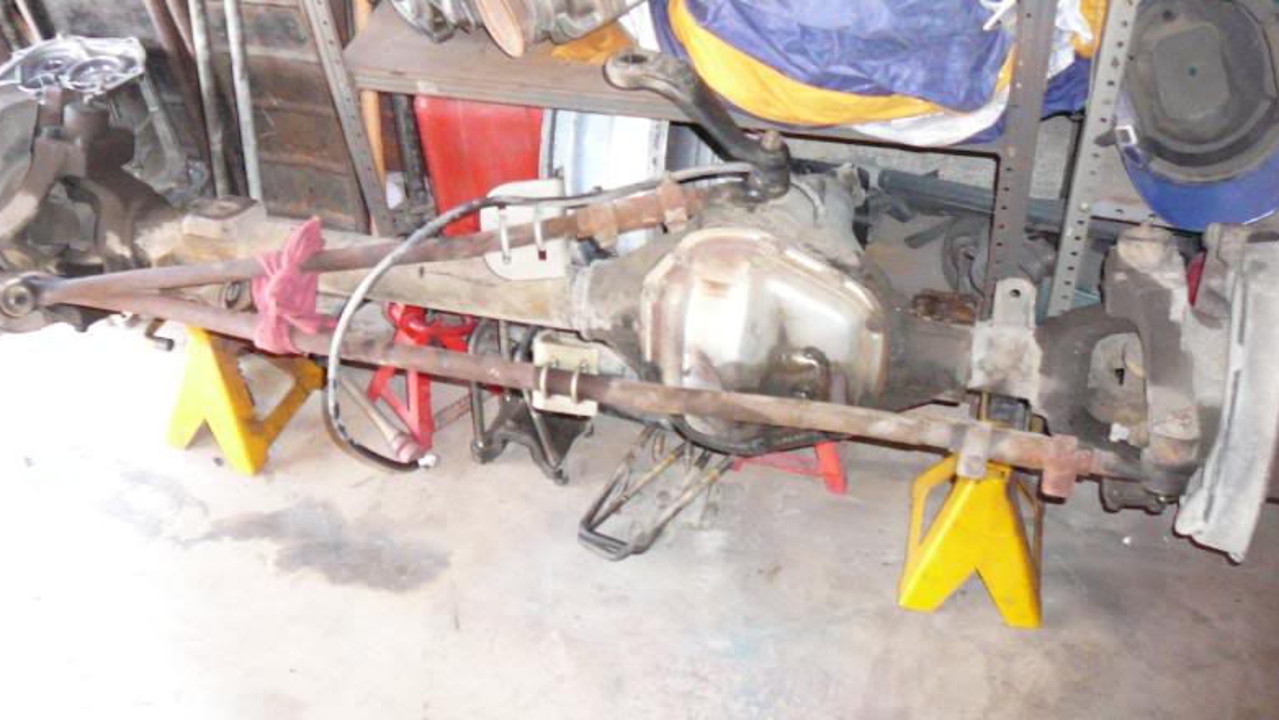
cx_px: 630
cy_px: 321
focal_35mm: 39
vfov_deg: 30.4
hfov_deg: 51.6
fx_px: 1323
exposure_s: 1/30
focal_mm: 5.2
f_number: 2.8
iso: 320
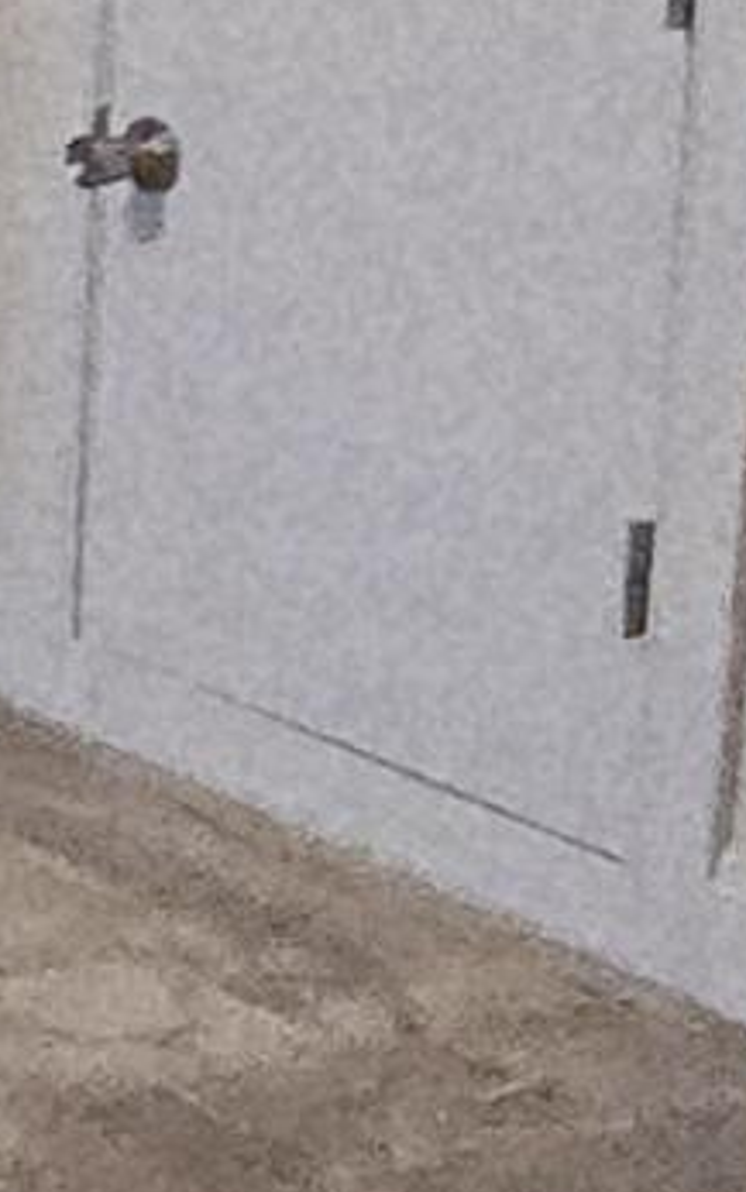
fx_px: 3869
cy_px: 216
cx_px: -2410
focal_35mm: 119
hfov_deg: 7.3
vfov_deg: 17.4
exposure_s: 1/60.2
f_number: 2.2
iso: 1000
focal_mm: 2.2
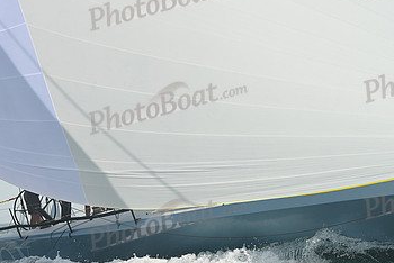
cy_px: 148
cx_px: 306
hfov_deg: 17.5
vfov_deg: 11.8
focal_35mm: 116
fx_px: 1271
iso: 320
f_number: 9
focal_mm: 70
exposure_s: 1/1250
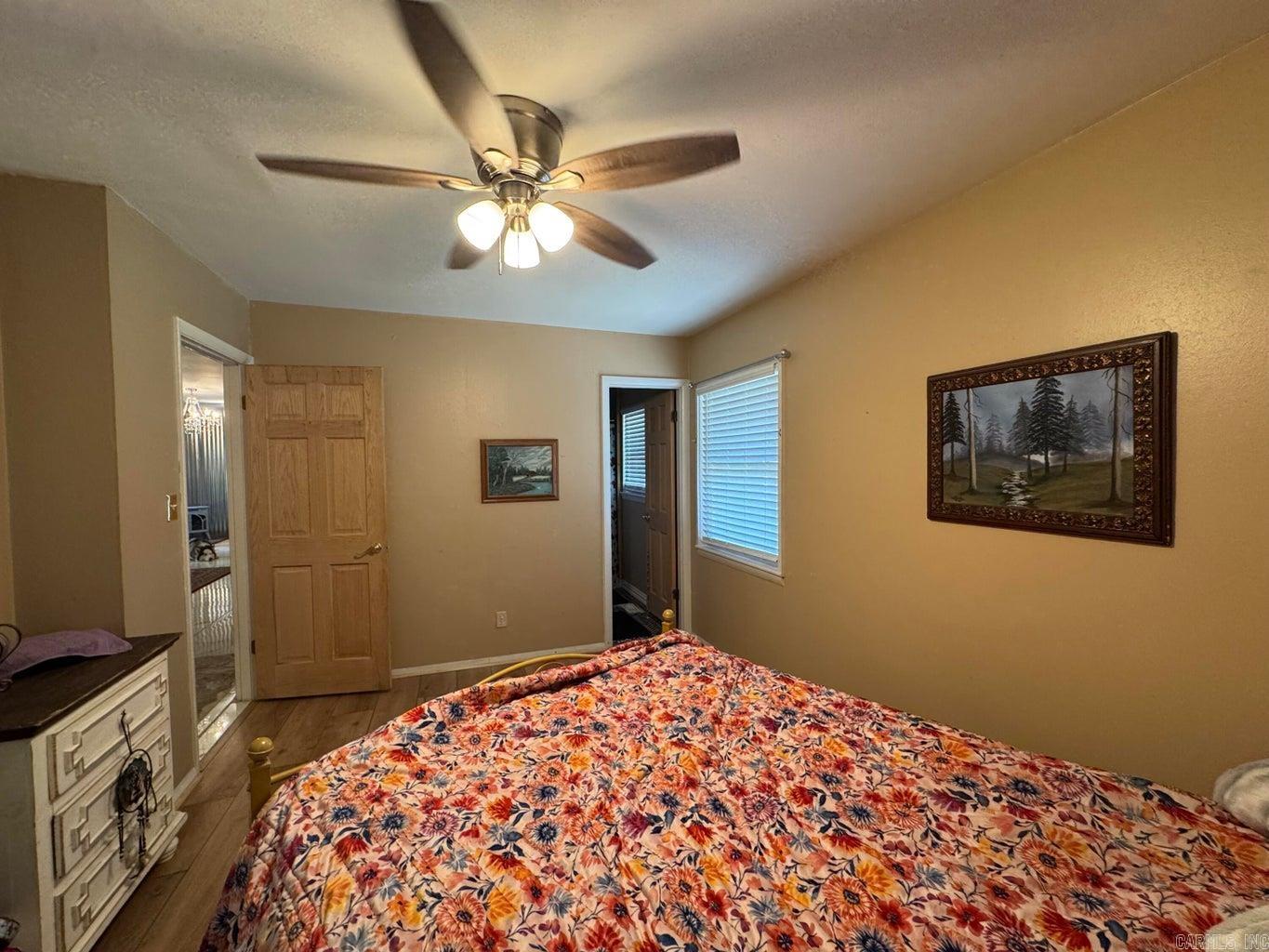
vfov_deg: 85.7
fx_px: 513
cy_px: 476
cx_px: 634
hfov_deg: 102.1
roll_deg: +0.8
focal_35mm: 14
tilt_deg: -1.7
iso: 250
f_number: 2.2
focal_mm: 2.22
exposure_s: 1/60
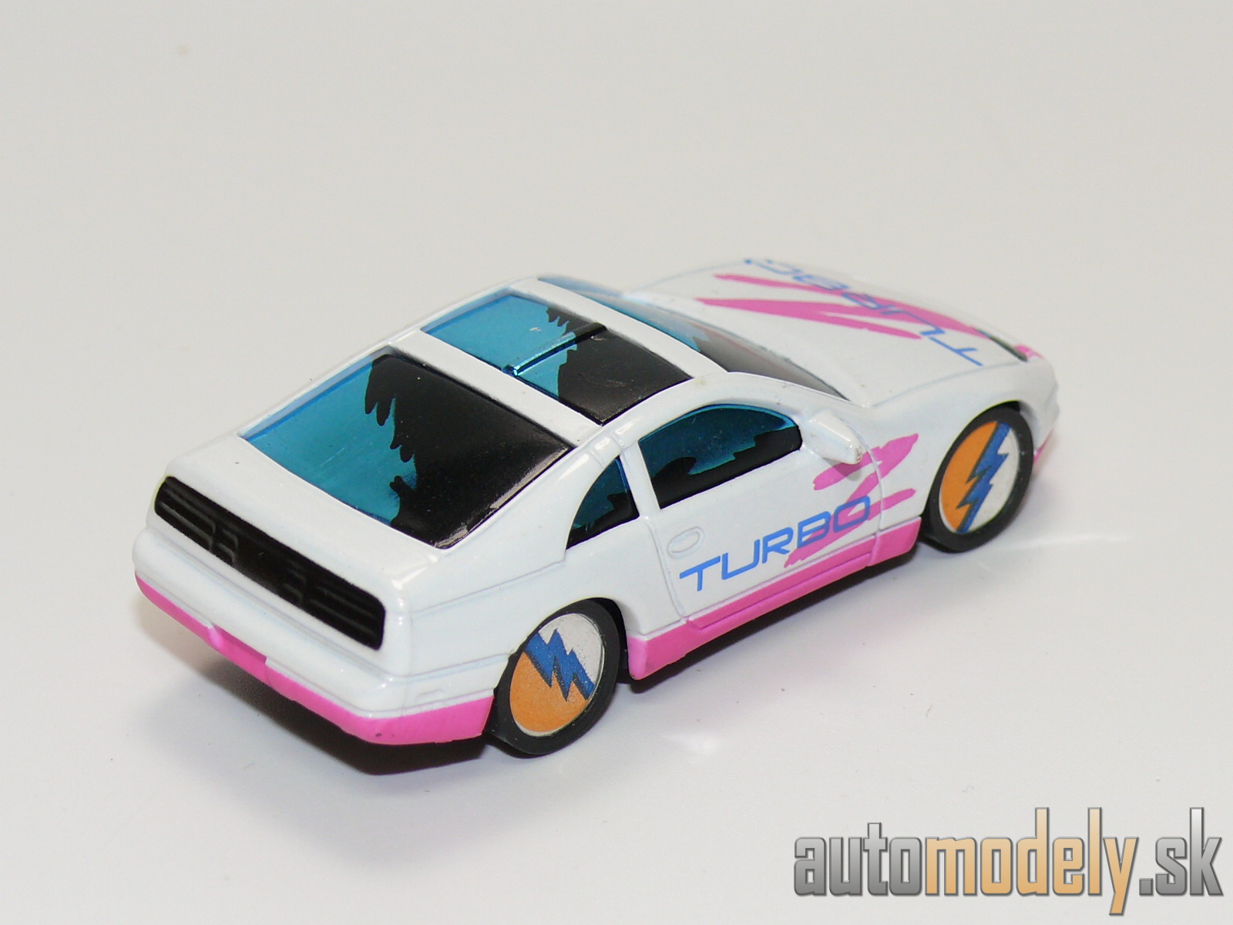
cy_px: 462
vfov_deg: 14.4
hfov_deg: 19.1
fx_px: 3669
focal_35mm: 103
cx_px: 616
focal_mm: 13.5
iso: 100
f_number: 4
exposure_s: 1/30
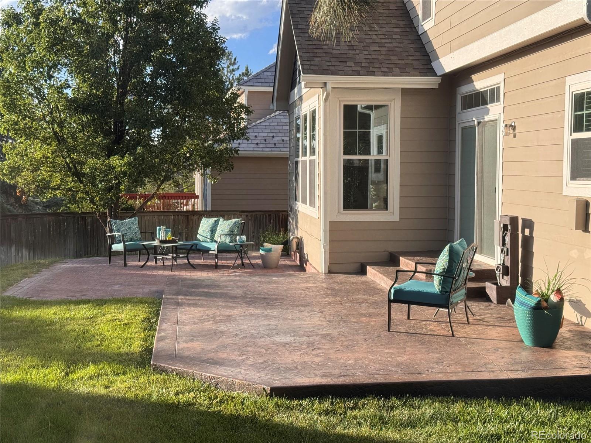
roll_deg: +0.5
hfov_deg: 39.7
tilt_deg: -3.7
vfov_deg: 30.3
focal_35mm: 48
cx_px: 296
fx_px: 820
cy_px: 222
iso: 64
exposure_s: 1/1458
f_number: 1.78
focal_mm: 6.76
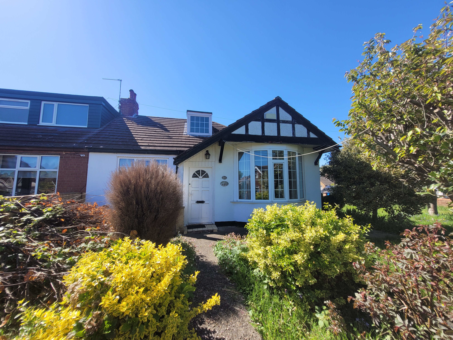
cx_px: 226
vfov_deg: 89.9
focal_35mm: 13
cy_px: 170
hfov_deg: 106.2
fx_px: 170
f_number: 2.2
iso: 40
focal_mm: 1.74
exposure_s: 1/834
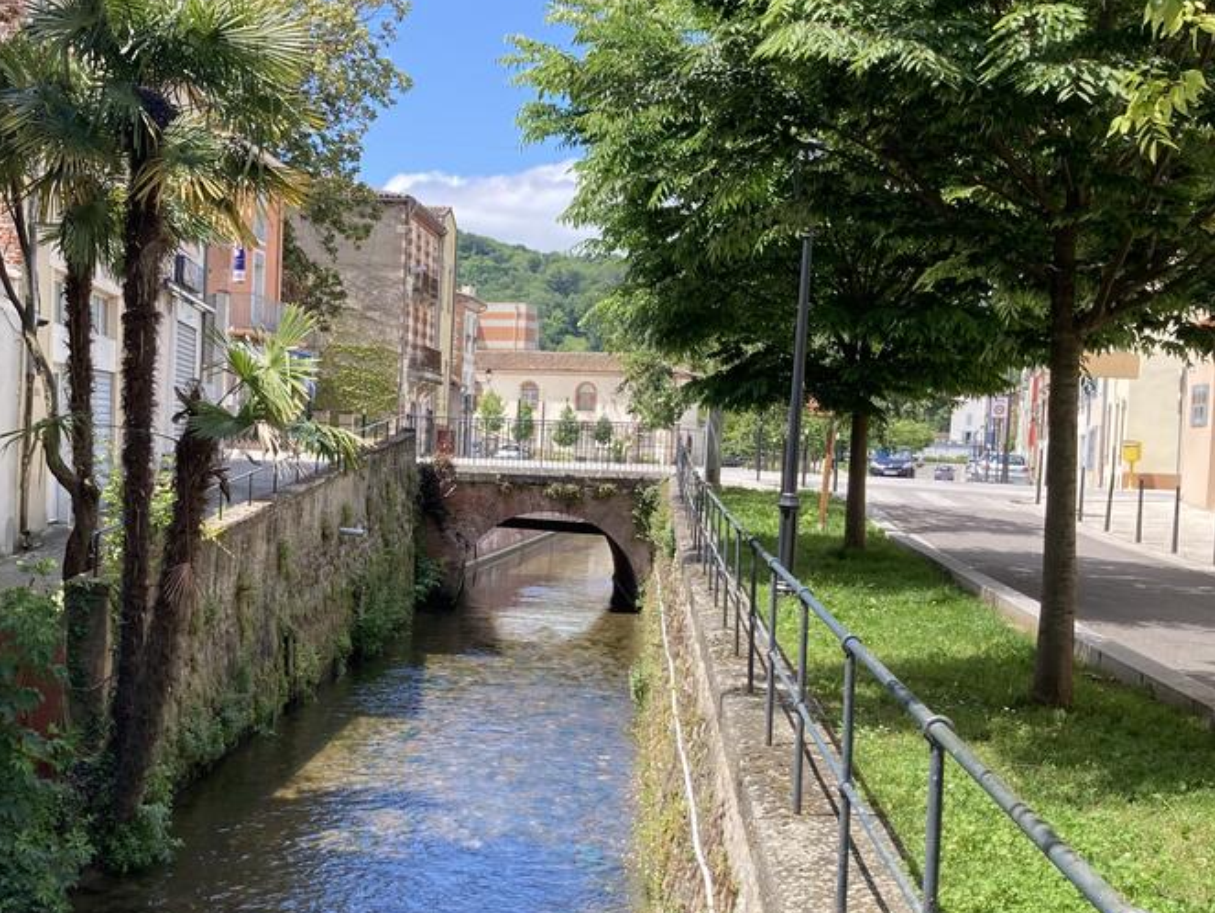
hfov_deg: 40.5
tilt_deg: -1.7
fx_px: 1615
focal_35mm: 46
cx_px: 370
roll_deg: -2.5
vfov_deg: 31.5
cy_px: 544
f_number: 1.8
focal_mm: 3.99
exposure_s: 1/666
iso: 20
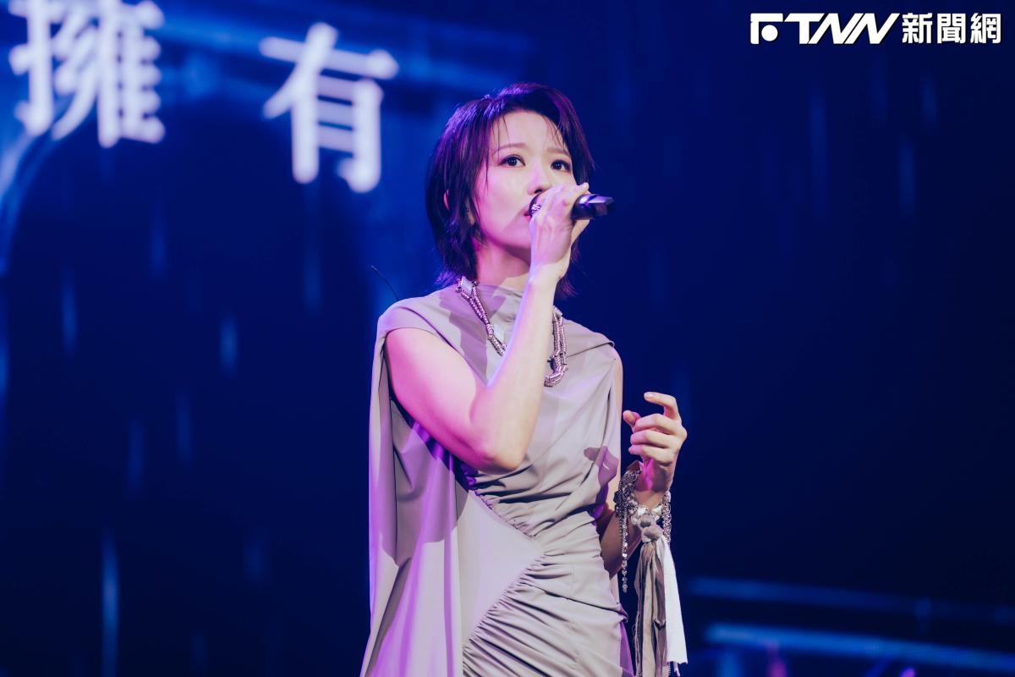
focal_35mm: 180
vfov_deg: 7.6
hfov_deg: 11.4
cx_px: 508
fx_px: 5075
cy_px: 338
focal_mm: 180
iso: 1000
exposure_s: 1/200
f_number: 2.8
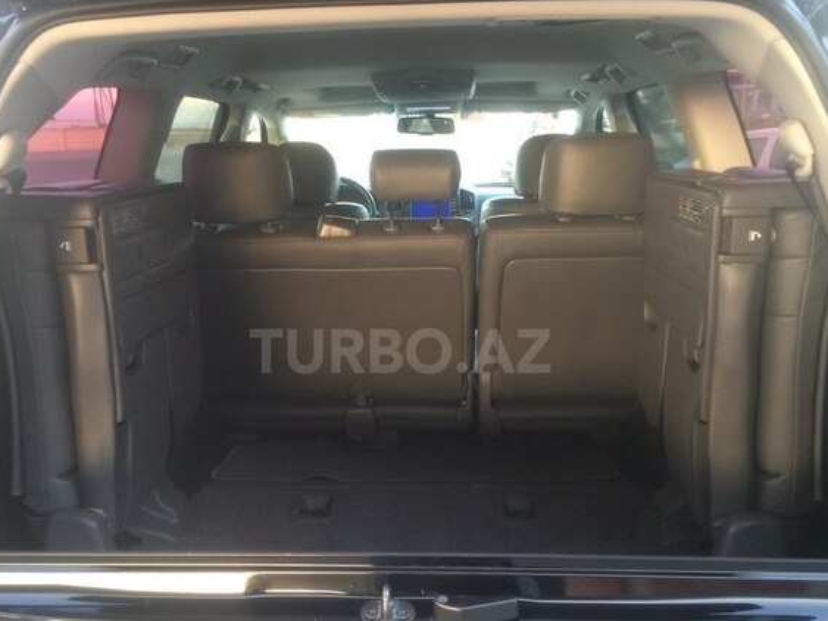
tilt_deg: -14.9
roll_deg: -2.1
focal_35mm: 34
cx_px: 400
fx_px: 813
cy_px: 351
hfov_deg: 54.0
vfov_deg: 41.7
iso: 125
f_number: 2.2
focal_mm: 4.15
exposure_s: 1/33
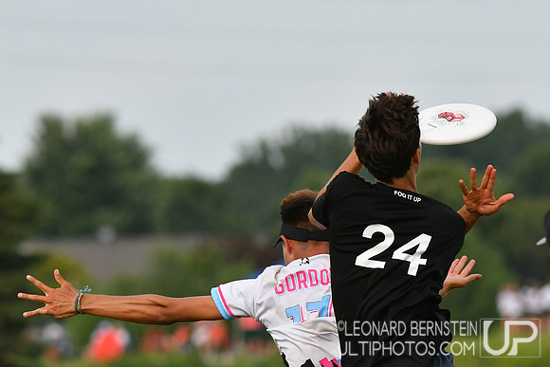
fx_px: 6876
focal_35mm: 450
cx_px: 275
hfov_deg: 4.6
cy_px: 184
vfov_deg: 3.1
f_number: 5.6
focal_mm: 300
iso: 800
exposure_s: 1/4000
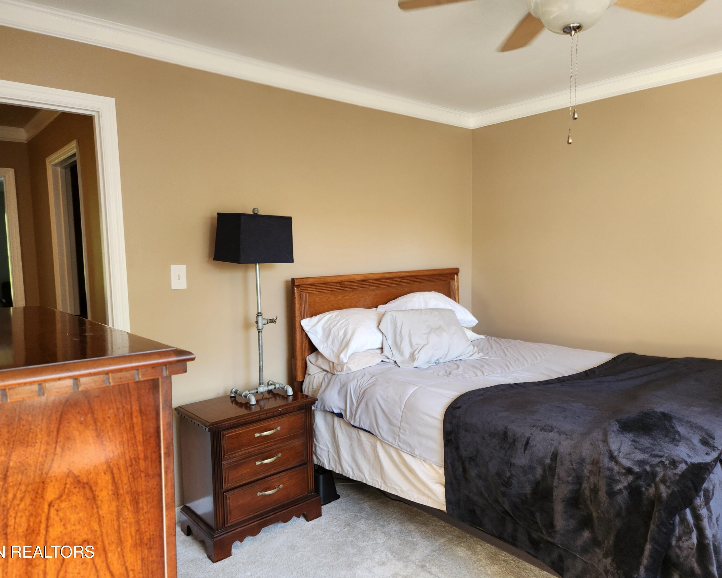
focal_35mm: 24
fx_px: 513
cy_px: 289
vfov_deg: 58.8
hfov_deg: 70.3
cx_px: 358
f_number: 1.8
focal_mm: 5.4
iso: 320
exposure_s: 1/120
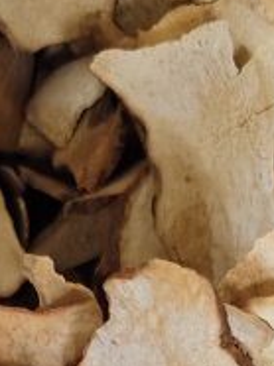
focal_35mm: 132
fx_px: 1396
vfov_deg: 12.4
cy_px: 829
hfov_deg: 11.1
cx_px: 282
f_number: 1.88
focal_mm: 5.56
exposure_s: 1/507
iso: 1310
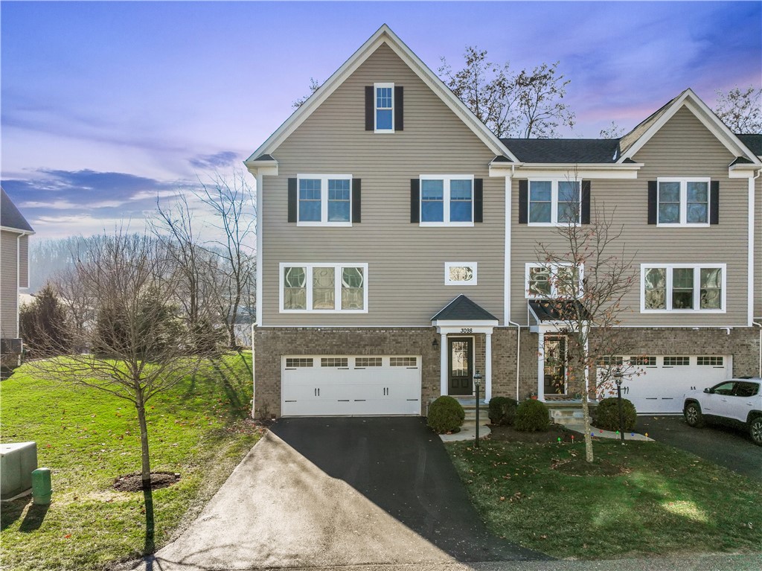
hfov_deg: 71.6
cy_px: 286
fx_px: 528
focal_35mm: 24
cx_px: 381
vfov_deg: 56.8
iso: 380
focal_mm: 12.29
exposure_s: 1/5000
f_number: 2.8
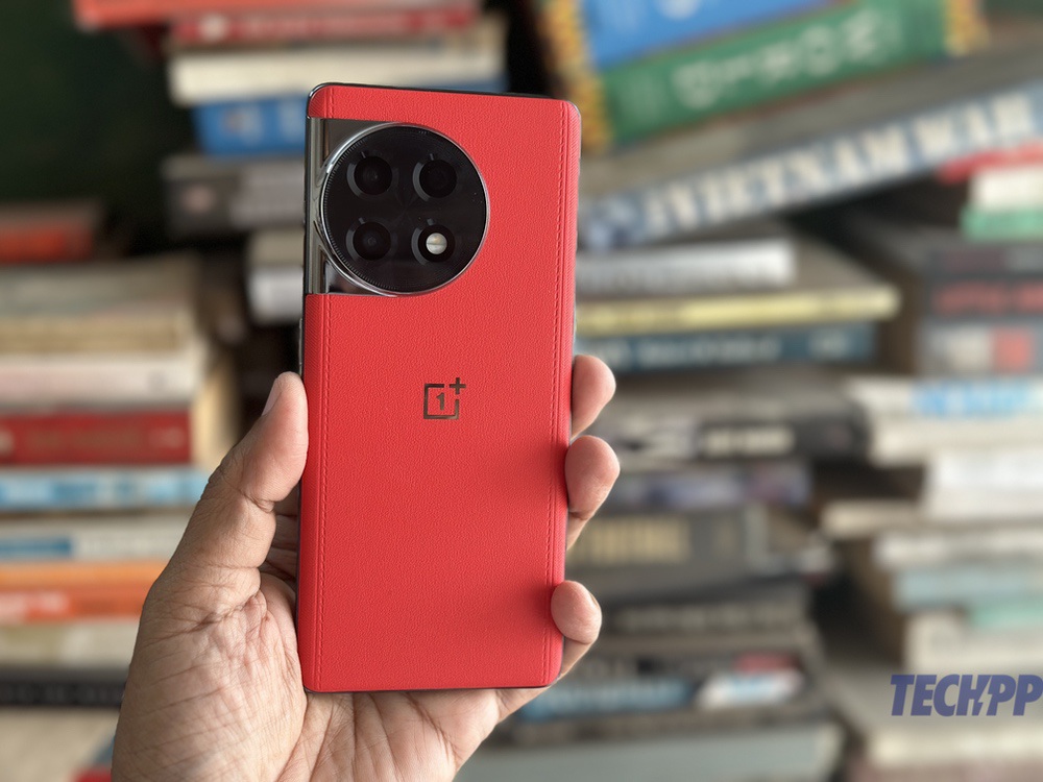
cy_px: 391
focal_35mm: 48
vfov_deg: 30.3
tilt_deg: -16.1
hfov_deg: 39.7
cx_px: 522
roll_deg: +1.2
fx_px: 1446
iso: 125
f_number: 1.78
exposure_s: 1/100
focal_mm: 6.86
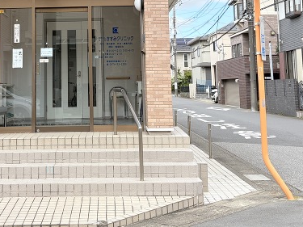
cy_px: 8
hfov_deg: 29.1
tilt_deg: +8.1
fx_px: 578
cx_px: 90
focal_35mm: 66
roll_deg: +1.6
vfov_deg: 21.6
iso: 64
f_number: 1.6
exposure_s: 1/1901
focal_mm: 5.96
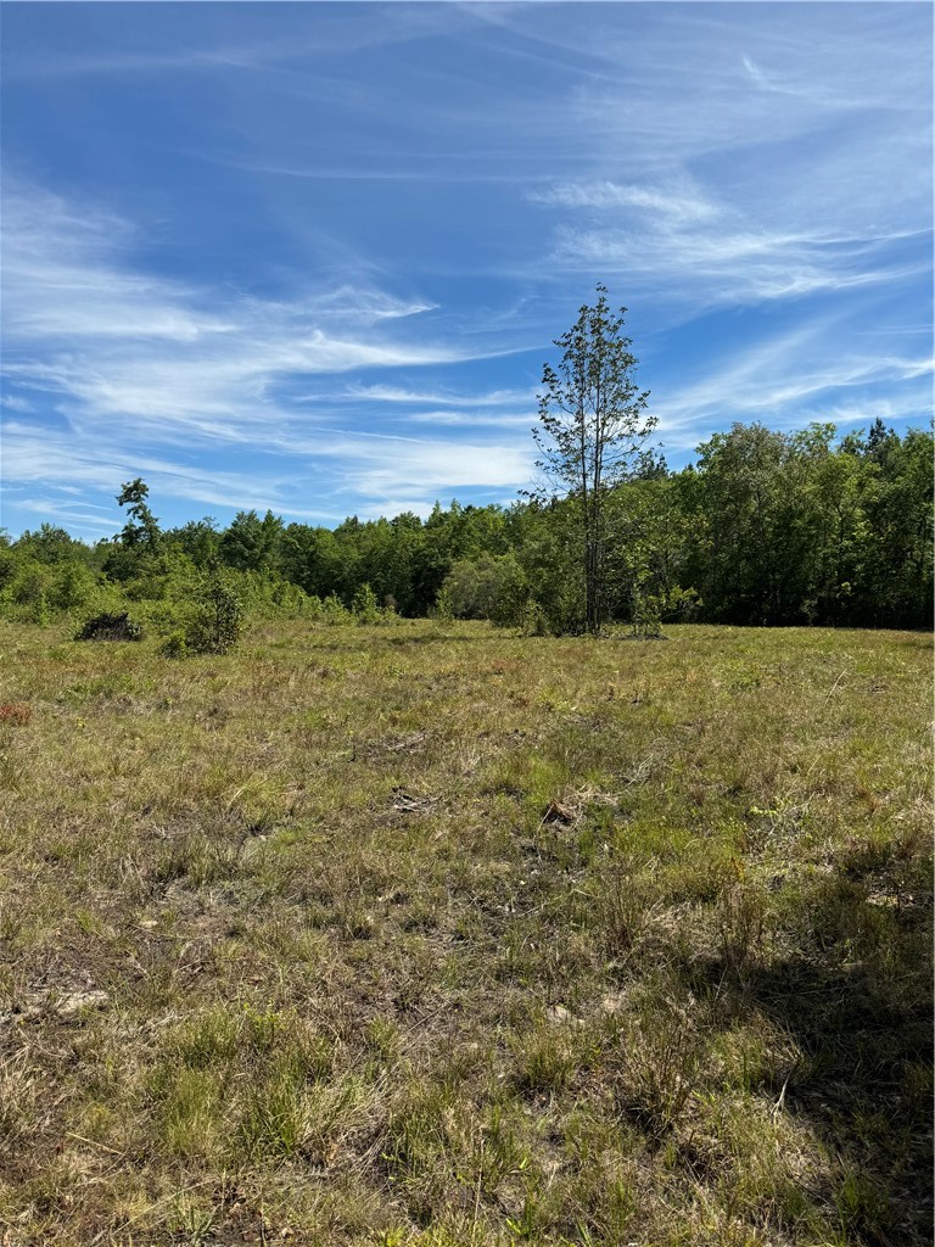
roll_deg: +0.4
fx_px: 864
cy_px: 624
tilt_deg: -1.7
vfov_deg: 71.6
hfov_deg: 56.8
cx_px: 468
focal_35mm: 24
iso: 80
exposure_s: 1/4950
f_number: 1.78
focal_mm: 6.76
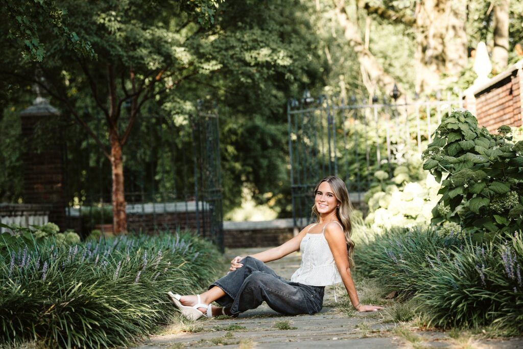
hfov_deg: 18.6
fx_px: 1598
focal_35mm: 110
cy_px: 174
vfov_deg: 12.5
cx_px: 262
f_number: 4
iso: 400
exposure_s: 1/500
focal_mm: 110
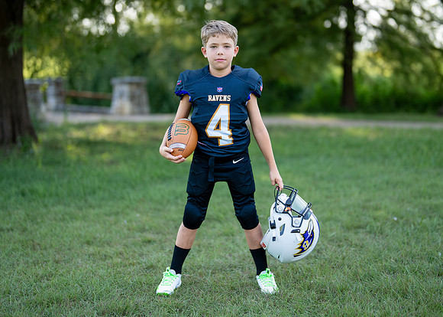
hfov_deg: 29.9
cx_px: 242
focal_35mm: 66
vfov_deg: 21.6
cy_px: 127
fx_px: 829
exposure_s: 1/1000
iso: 100
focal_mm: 50
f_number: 1.2
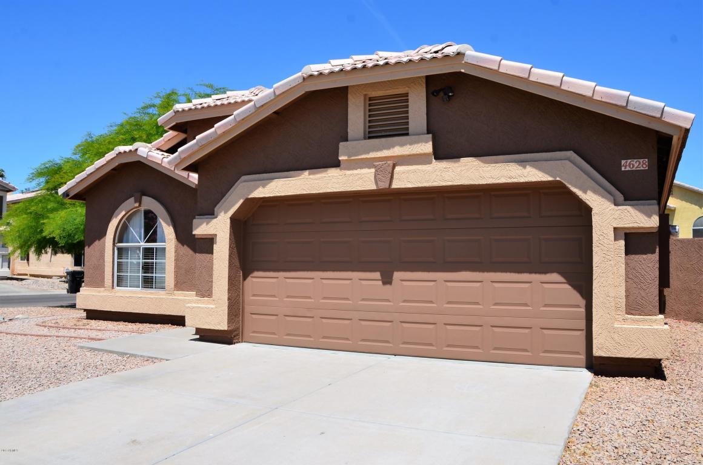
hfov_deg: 67.5
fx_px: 526
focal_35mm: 27
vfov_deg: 47.7
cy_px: 232
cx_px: 352
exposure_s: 1/125
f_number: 11
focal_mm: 18
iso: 100
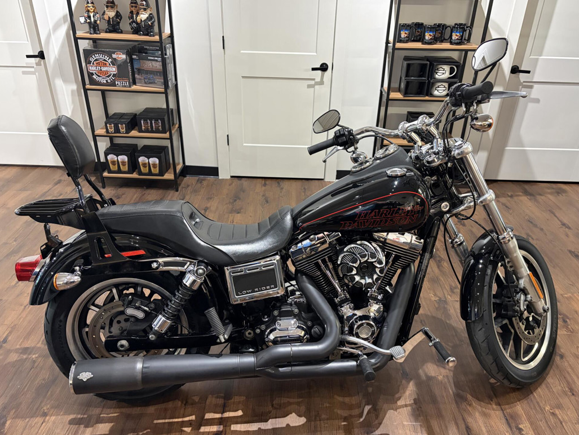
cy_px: 221
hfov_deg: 65.3
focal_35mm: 27
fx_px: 452
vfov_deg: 51.4
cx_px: 293
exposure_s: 1/40
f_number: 1.6
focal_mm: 5.96
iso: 400
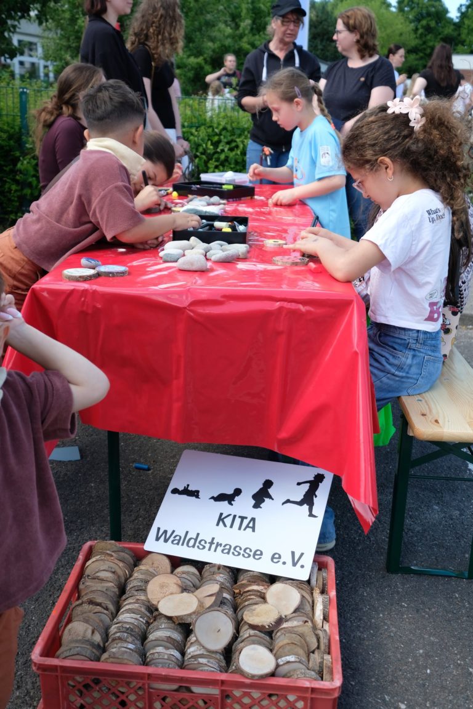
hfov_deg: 36.9
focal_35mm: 36
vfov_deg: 53.1
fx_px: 709
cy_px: 354
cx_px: 236
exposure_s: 1/320
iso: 200
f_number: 4
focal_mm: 24
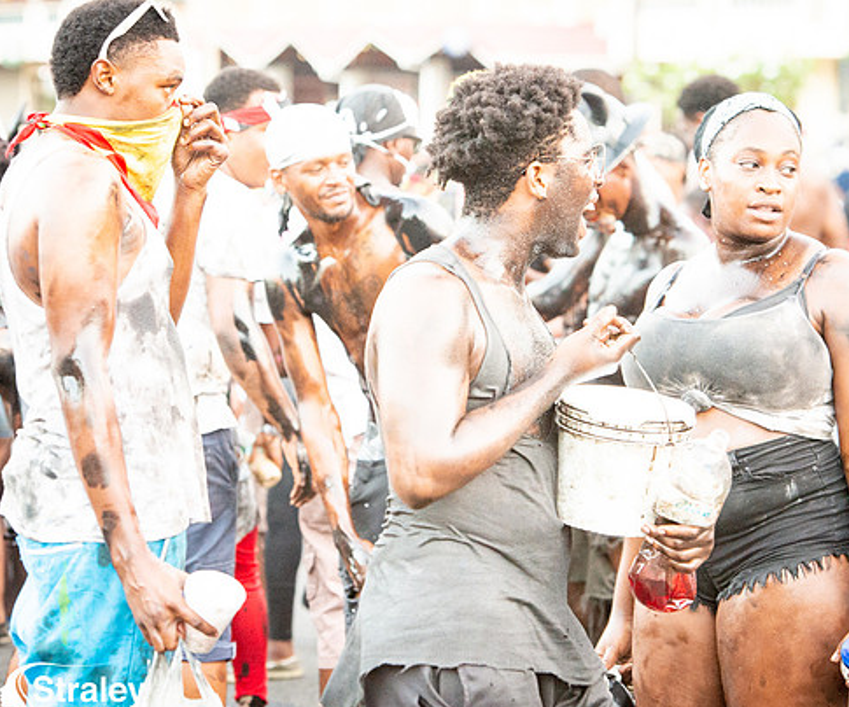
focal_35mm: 169
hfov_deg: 11.2
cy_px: 313
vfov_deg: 9.4
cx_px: 450
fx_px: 4316
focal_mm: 120
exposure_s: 1/200
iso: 5000
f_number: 5
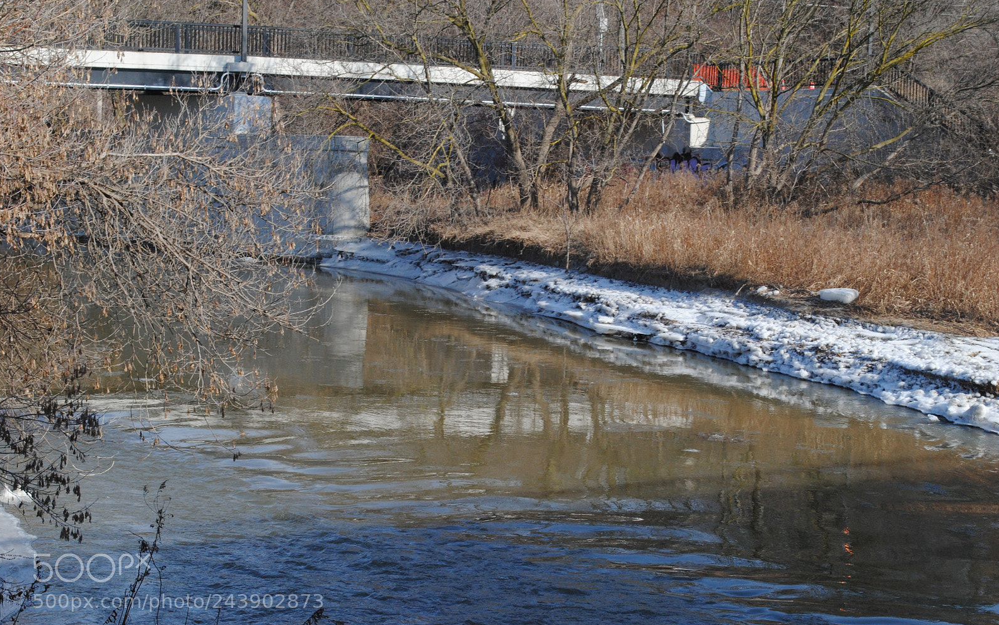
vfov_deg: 18.7
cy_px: 313
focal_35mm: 70
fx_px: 1893
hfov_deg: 29.6
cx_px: 498
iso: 400
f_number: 14
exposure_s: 1/250
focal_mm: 45
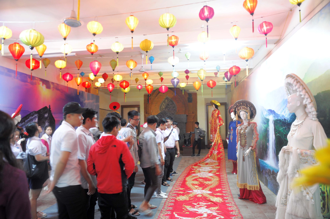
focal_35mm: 24
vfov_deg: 53.1
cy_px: 110
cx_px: 165
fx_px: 220
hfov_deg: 73.8
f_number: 4
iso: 1600
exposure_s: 1/10
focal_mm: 24
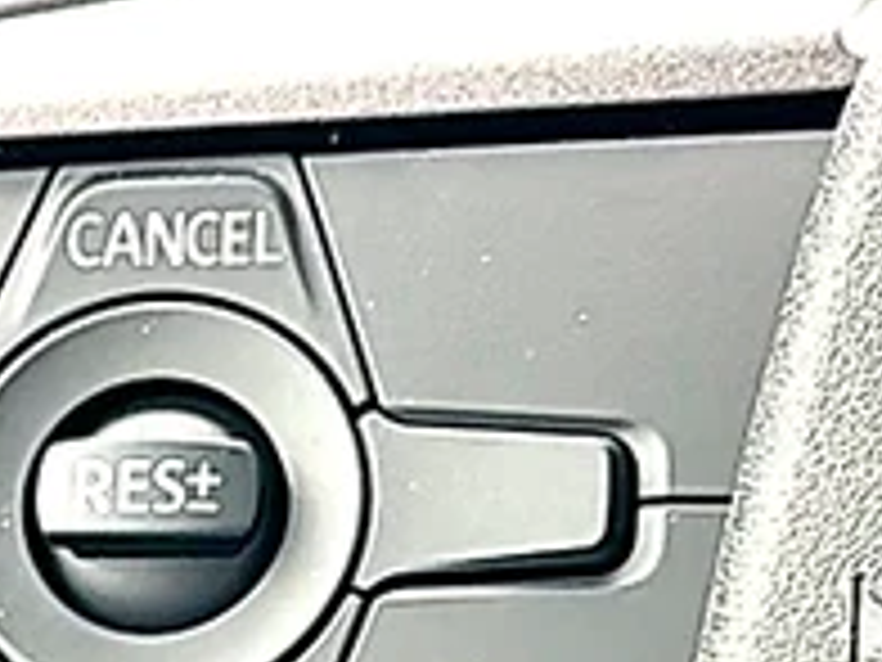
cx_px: -63
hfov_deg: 10.9
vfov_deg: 8.3
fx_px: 4561
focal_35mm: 179
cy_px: 570
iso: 64
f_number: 1.78
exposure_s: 1/167
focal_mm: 6.86
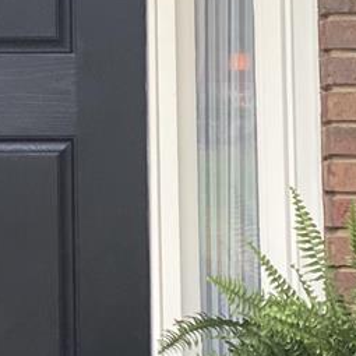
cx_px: -40
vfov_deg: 10.0
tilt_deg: +7.8
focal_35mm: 173
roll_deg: -0.3
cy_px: -63
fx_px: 2013
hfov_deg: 10.0
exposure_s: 1/40
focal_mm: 6
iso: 250
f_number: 2
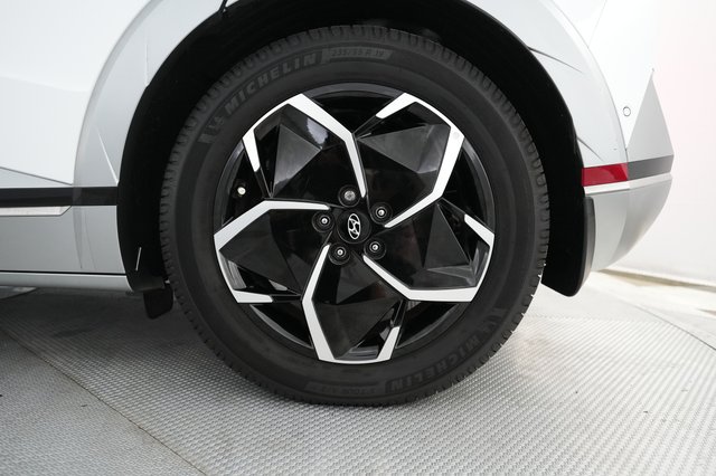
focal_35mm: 25
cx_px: 358
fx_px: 497
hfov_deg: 71.5
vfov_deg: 51.2
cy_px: 238
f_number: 2.8
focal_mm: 25
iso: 3200
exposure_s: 1/160
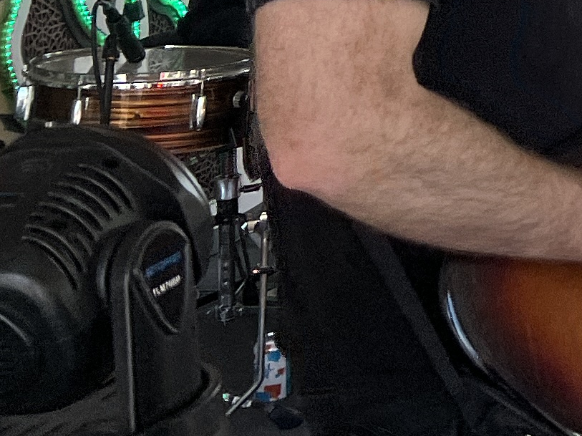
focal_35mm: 129
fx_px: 2168
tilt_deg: +0.8
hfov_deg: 12.4
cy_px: -450
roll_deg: -0.4
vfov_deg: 10.5
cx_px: 1357
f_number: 1.5
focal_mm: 5.7
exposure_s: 1/859
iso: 50
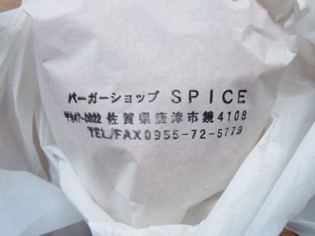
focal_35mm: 28
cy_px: 118
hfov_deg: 63.4
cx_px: 158
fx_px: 255
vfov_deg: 49.7
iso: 400
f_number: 3.7
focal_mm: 5
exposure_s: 1/800
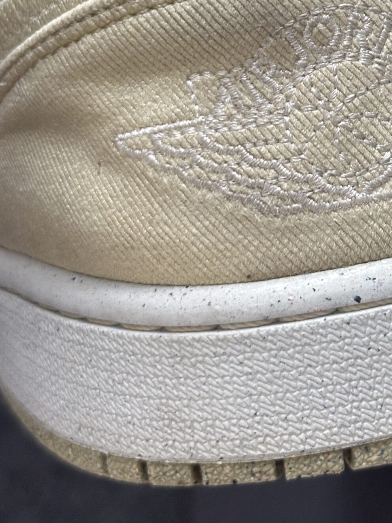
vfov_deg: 20.9
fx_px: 1404
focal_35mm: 93
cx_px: 373
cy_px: 125
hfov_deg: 15.7
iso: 200
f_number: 1.78
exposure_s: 1/50
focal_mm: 6.86
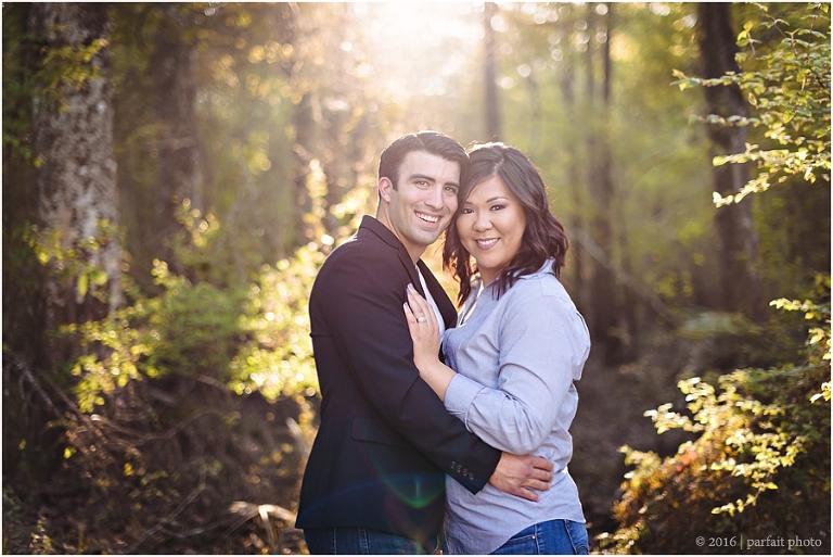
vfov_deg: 27.0
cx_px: 416
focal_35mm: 50
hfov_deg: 39.6
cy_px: 278
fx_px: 1158
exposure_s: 1/1250
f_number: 1.8
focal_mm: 50
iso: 400
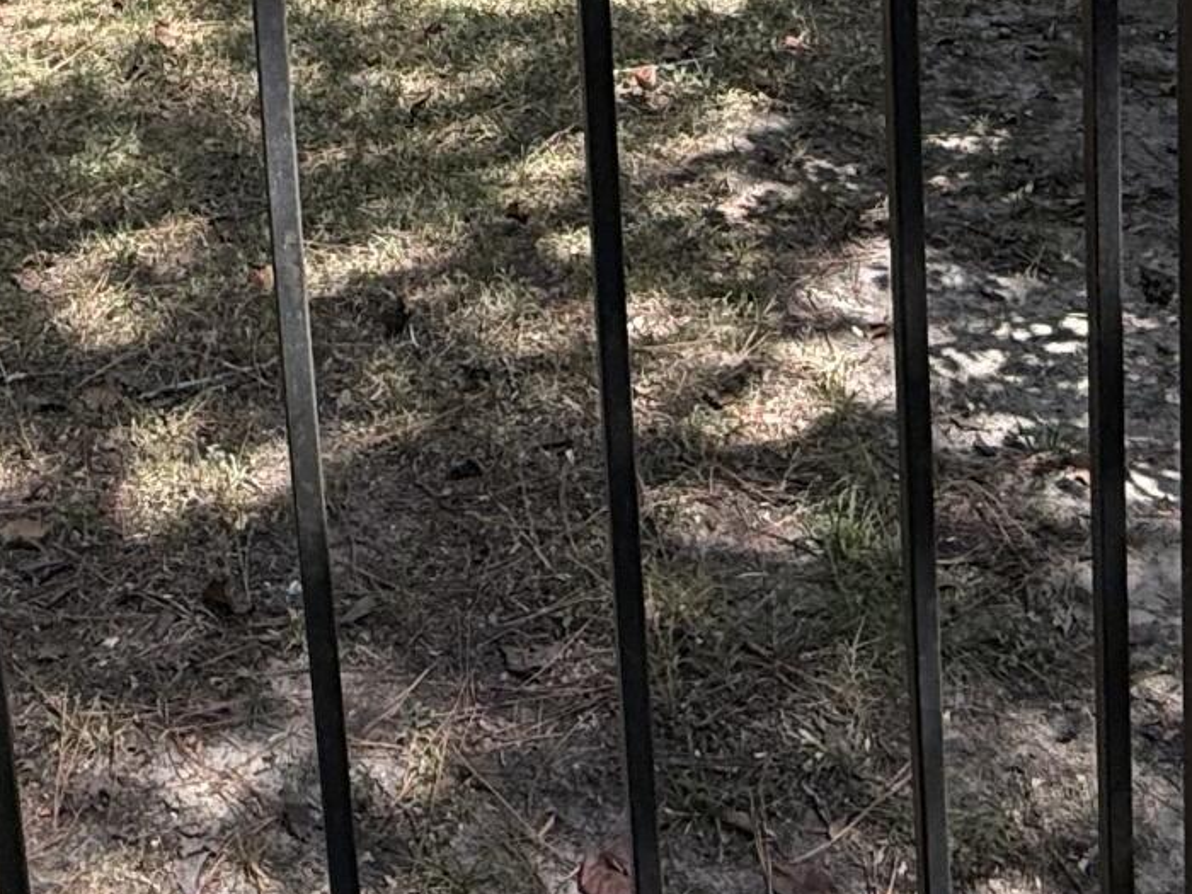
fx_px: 2066
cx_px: 470
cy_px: -465
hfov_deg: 32.1
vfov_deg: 20.7
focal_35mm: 60
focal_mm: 2.22
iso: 50
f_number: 2.2
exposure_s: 1/315
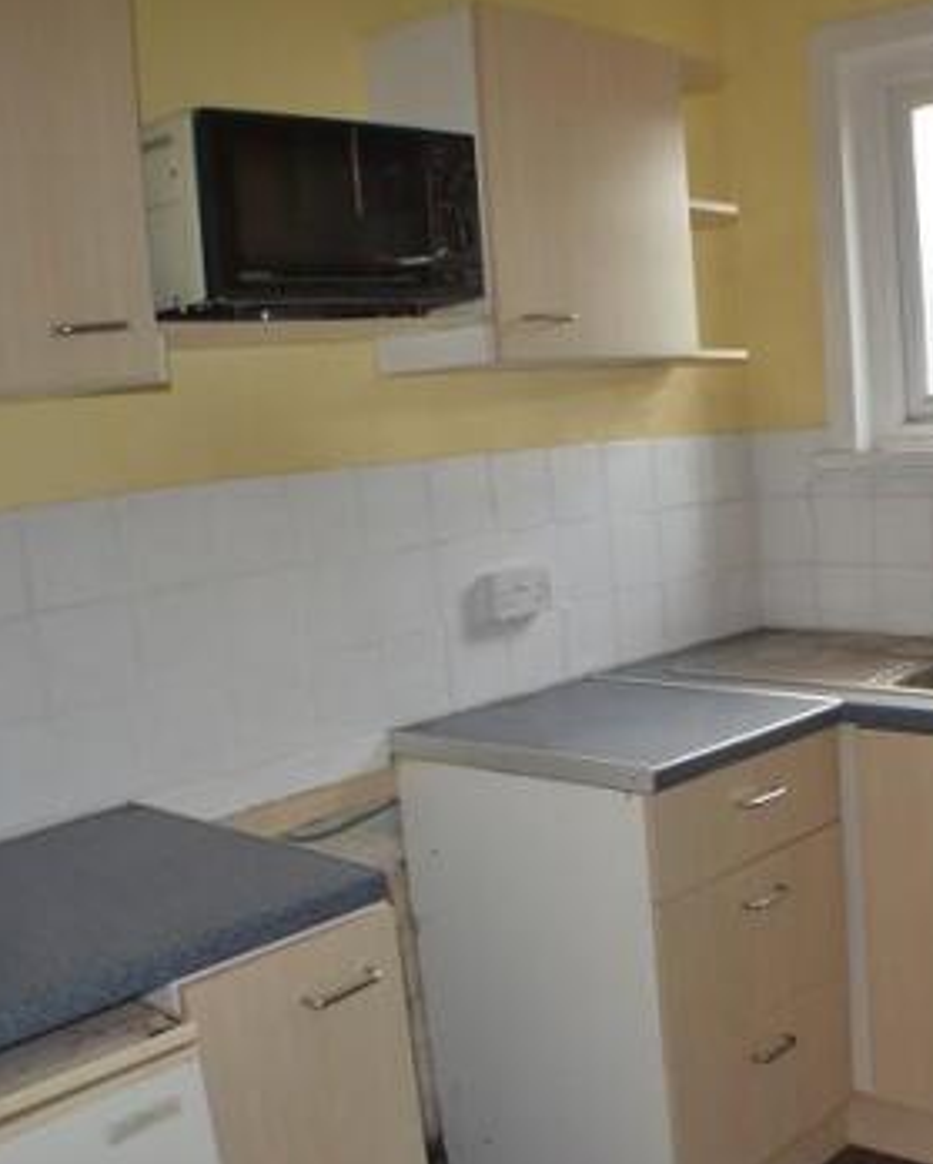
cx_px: 796
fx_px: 1827
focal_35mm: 53
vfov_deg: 35.2
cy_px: 697
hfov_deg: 27.8
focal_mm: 20
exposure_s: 1/60
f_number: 3.8
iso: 800
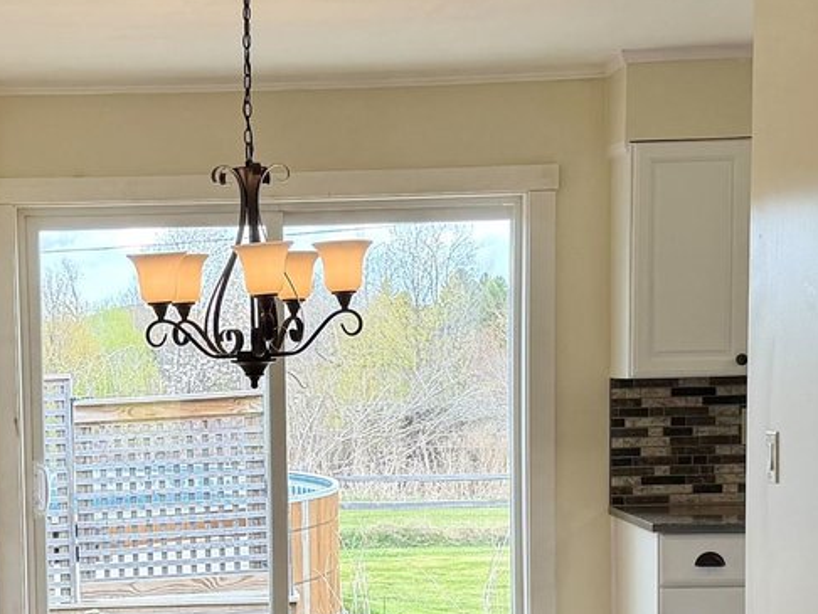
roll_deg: +1.4
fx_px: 1868
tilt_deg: -4.2
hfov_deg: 24.3
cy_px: 515
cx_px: 153
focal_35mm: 79
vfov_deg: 18.5
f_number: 1.78
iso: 64
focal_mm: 6.76
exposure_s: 1/212
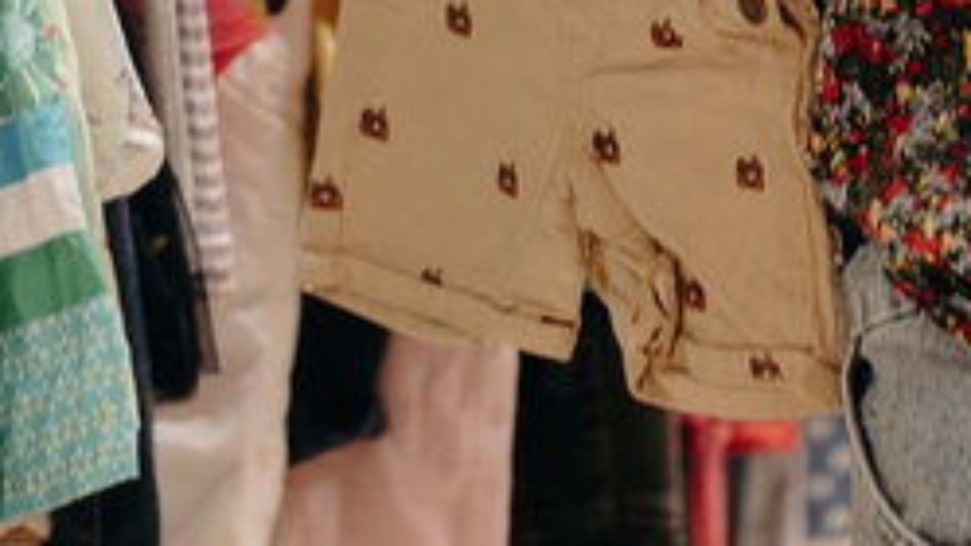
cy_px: -681
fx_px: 8650
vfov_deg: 3.6
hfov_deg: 6.4
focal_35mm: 336
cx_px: 199
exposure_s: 1/125
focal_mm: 50
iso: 160
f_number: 1.2
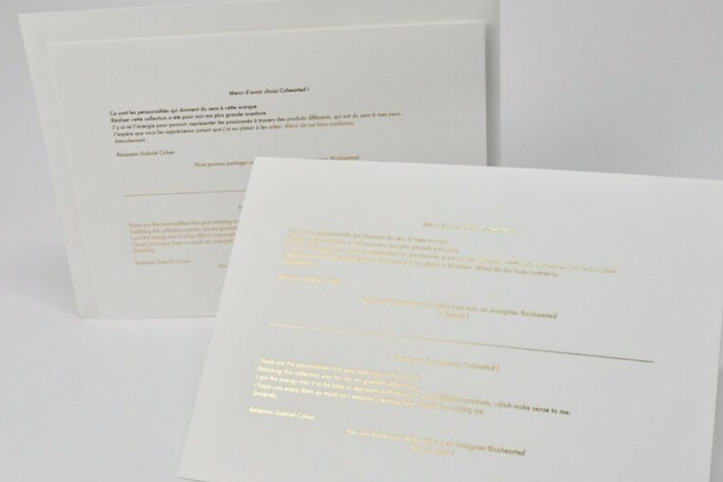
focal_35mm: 53
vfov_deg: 25.5
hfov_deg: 37.5
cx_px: 410
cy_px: 269
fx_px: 1064
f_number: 18
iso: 2500
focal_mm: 27
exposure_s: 1/160
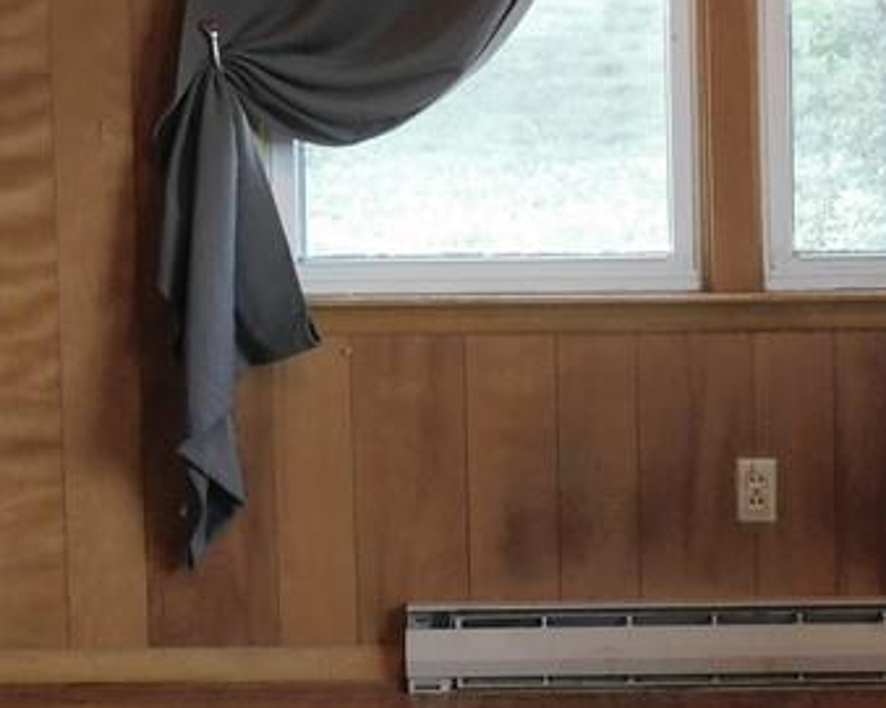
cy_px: 31
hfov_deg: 11.9
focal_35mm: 162
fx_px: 4247
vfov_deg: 9.5
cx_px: 583
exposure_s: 1/20
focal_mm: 9.9
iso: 400
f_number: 4
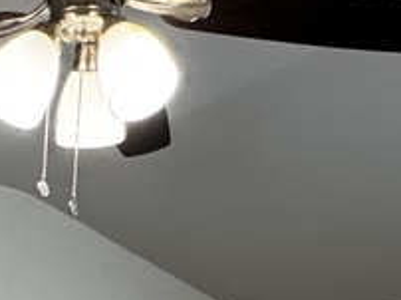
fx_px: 1157
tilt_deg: -7.1
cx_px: -32
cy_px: 699
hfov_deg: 18.9
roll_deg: -3.6
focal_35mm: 100
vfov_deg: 12.1
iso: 320
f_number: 2.2
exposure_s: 1/120
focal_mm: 2.22
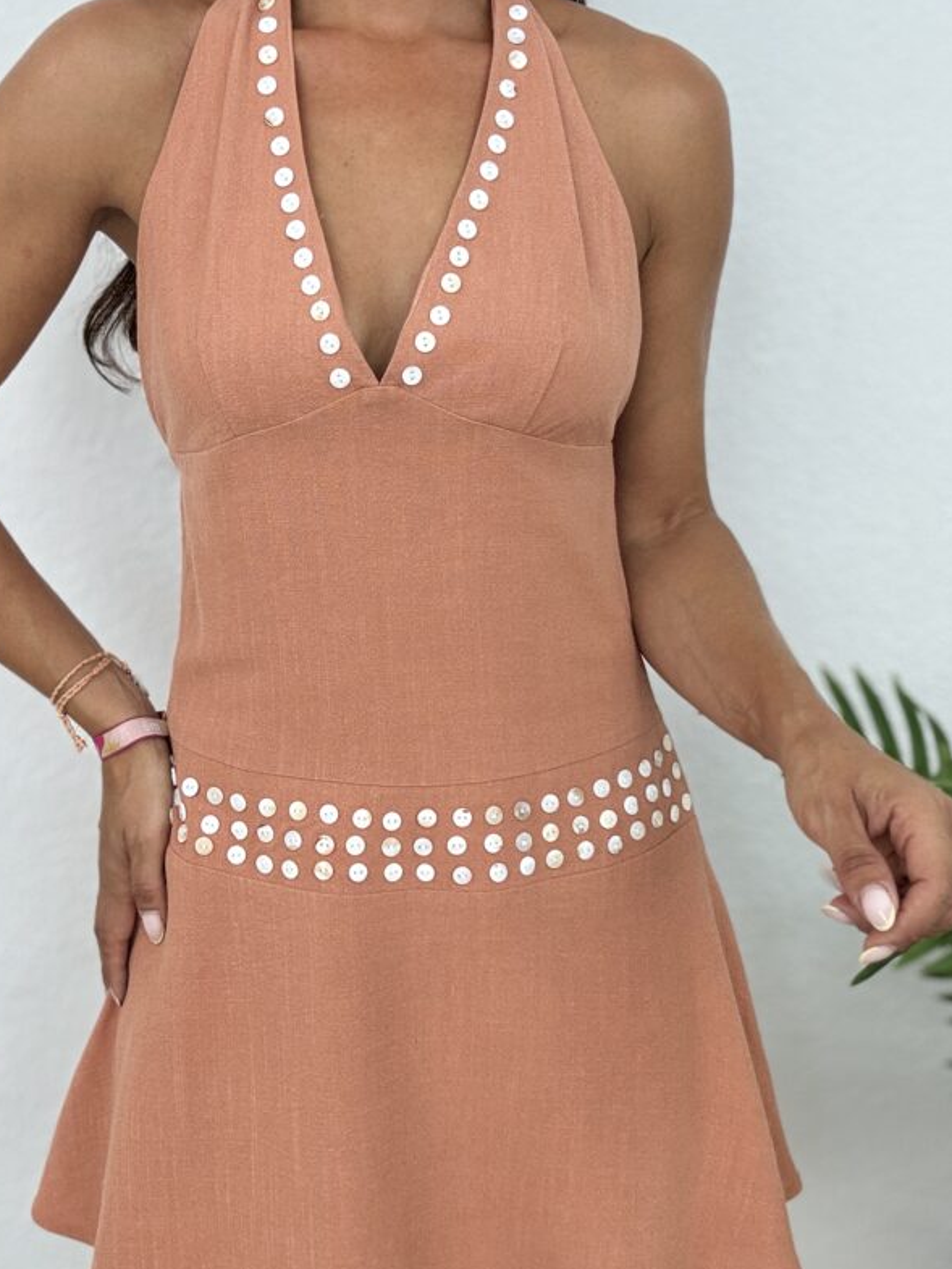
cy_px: 570
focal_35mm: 41
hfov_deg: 35.1
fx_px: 1503
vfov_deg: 45.7
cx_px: 397
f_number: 1.9
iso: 50
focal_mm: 2.69
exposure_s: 1/100
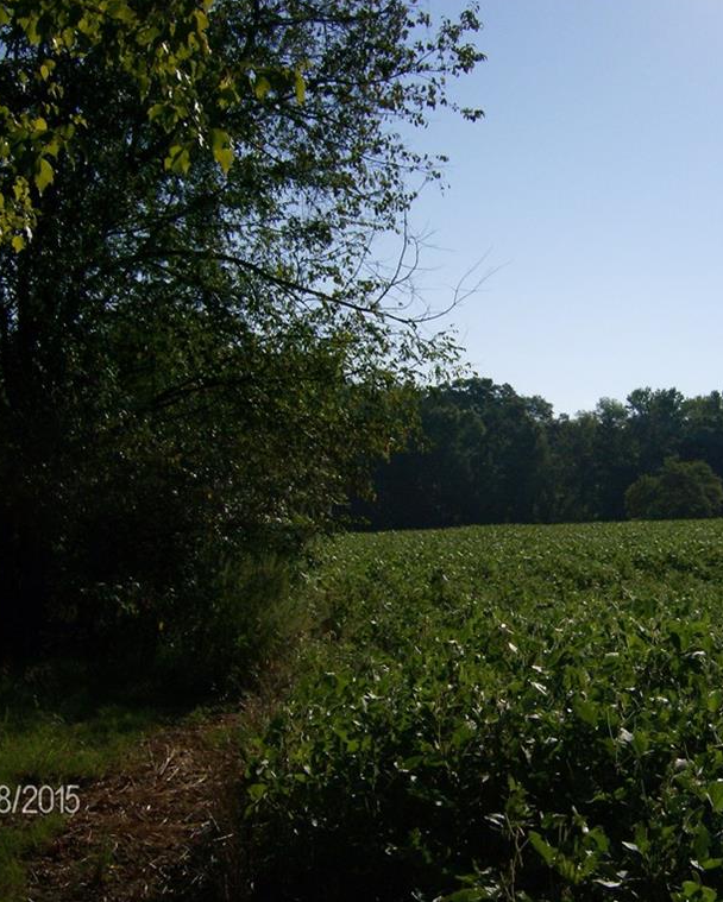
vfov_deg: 39.5
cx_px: 471
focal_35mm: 47
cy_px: 447
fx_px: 1256
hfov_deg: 31.9
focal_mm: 6
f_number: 4.7
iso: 100
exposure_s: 1/2000
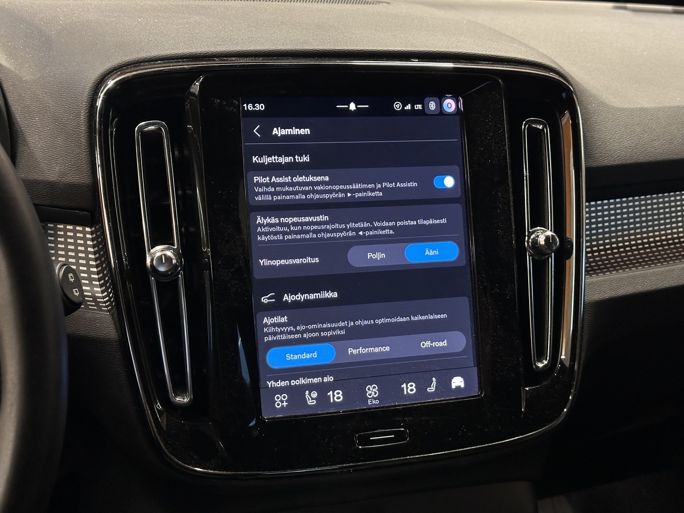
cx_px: 342
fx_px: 948
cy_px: 256
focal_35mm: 48
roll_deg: -2.7
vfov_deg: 30.3
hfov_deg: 39.7
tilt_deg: -19.8
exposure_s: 1/39
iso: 250
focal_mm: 6.86
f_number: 1.78
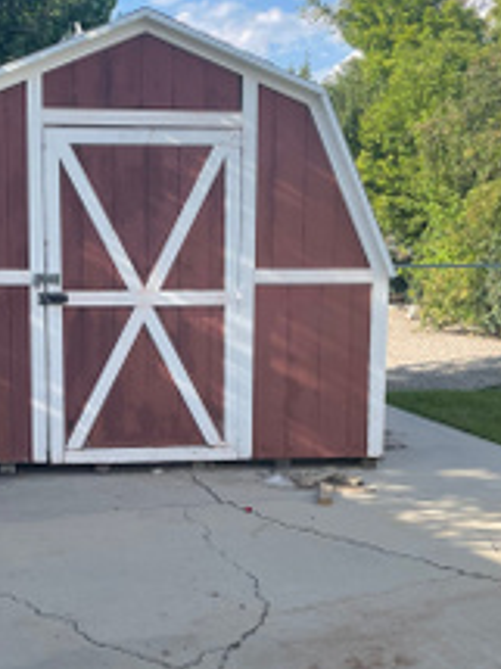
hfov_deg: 25.0
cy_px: 417
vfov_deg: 33.1
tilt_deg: -9.4
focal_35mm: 58
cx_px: 156
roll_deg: +1.4
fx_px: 1120
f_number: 1.6
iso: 32
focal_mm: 4.2
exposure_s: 1/1335
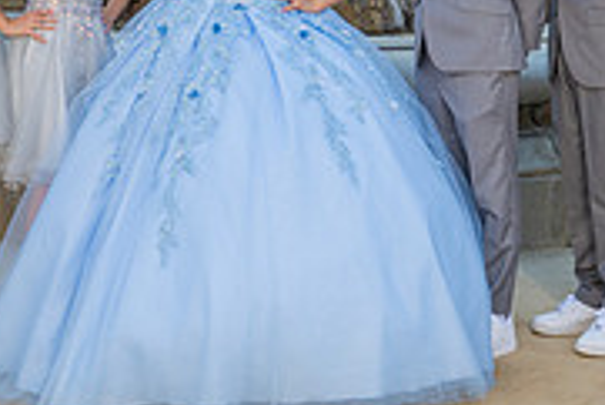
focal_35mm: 97
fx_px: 1631
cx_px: 389
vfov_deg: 13.8
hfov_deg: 21.0
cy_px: -67
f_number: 5
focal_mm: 24
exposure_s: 1/200
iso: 200
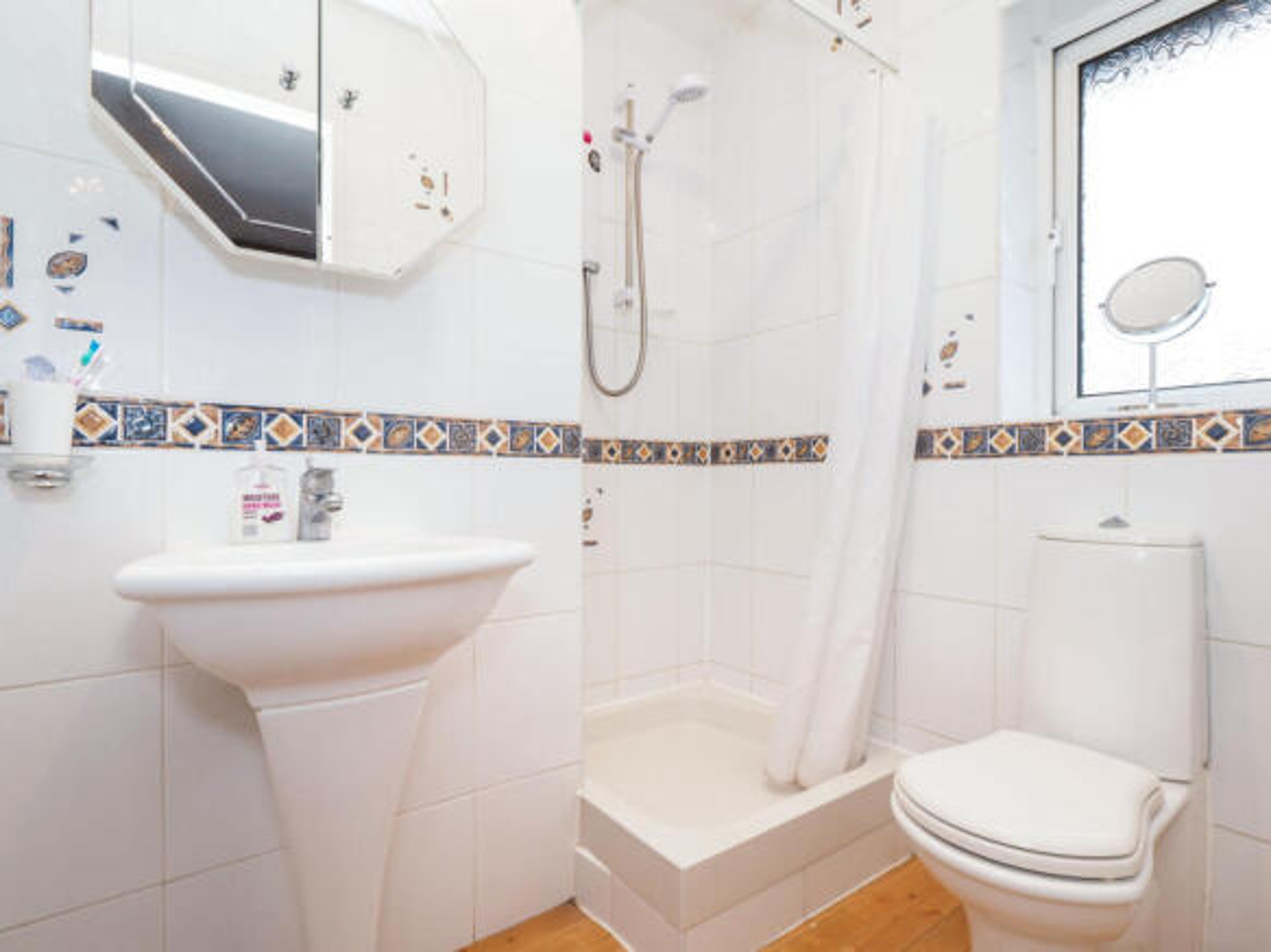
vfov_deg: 78.1
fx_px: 587
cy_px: 476
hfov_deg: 94.5
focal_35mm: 16
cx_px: 636
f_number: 8
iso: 200
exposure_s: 1/3
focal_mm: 8
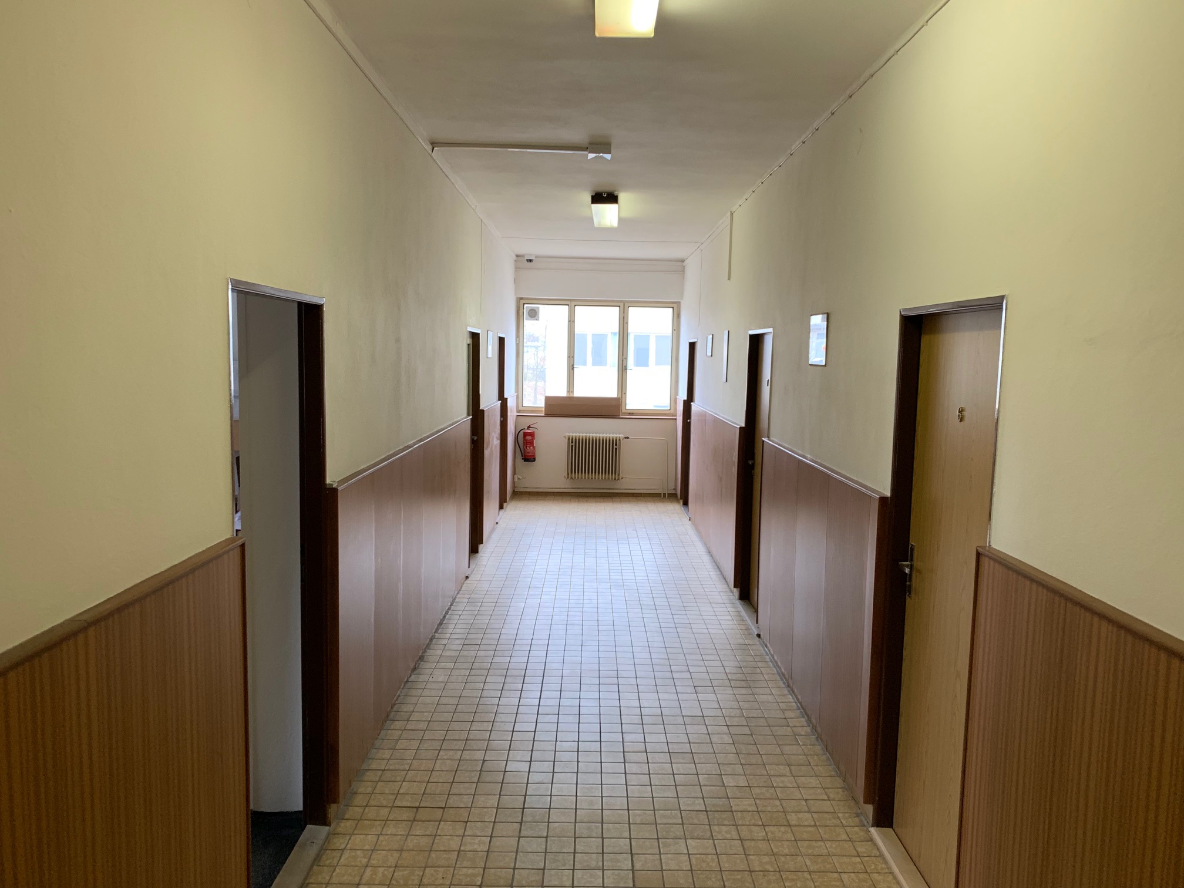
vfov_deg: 53.1
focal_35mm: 26
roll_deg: -1.7
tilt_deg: -5.1
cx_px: 592
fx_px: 889
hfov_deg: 67.3
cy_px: 444
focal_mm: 4.25
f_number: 1.8
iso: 100
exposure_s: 1/50
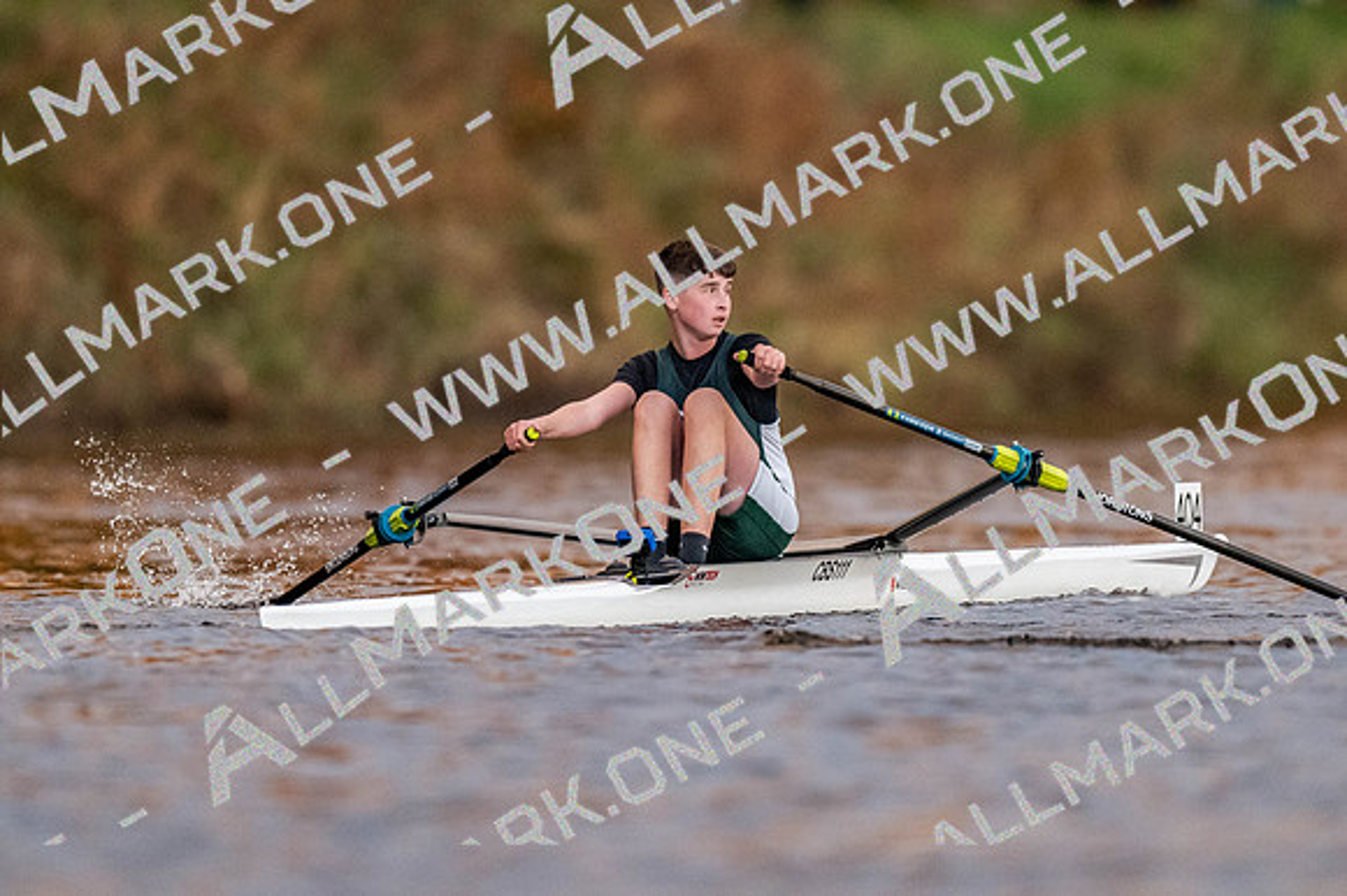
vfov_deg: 1.5
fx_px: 33655
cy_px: 448
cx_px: 674
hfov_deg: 2.3
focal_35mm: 900
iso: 5000
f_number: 4
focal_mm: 600
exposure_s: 1/2000
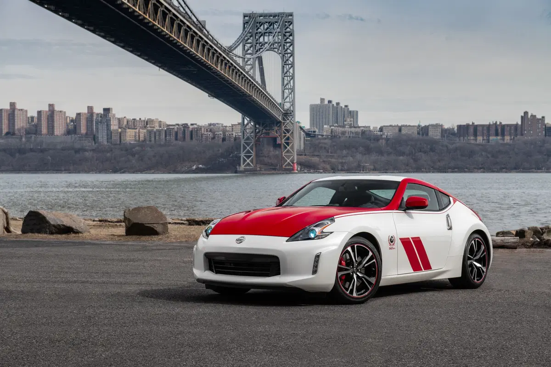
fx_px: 949
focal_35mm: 62
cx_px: 276
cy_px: 184
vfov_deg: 21.9
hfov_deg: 32.4
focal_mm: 62
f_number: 9
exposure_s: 1/200
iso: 250
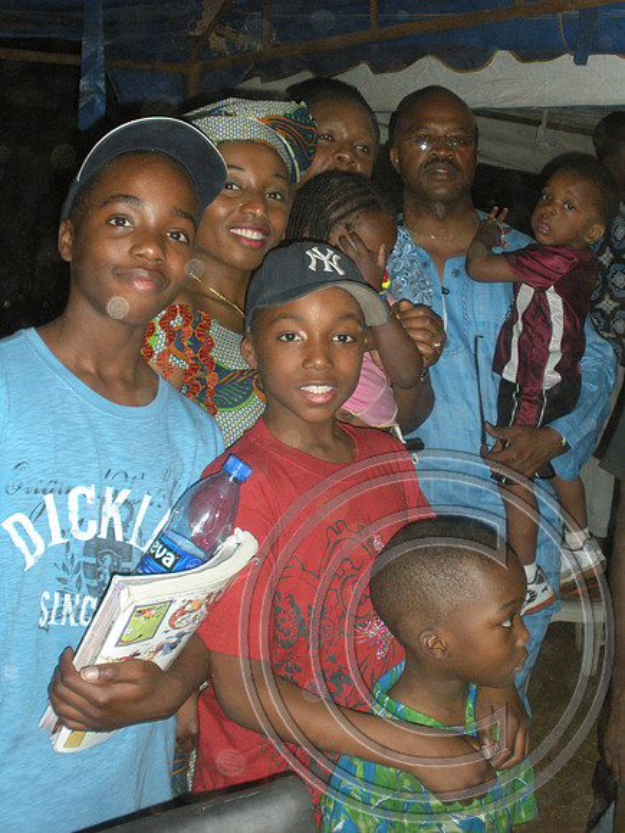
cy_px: 416
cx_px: 312
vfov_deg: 42.9
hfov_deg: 32.9
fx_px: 1059
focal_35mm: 44
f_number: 4
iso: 280
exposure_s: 1/60
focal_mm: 7.7
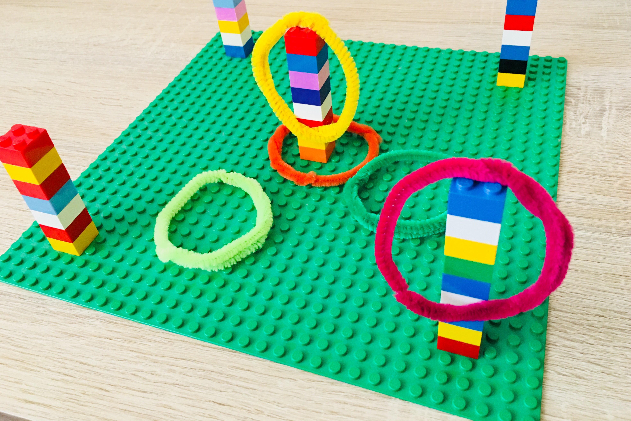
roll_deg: +7.0
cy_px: 183
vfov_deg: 42.2
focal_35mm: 31
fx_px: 543
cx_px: 319
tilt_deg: -41.7
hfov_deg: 60.3
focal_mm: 4.15
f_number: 2.2
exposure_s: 1/10
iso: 80
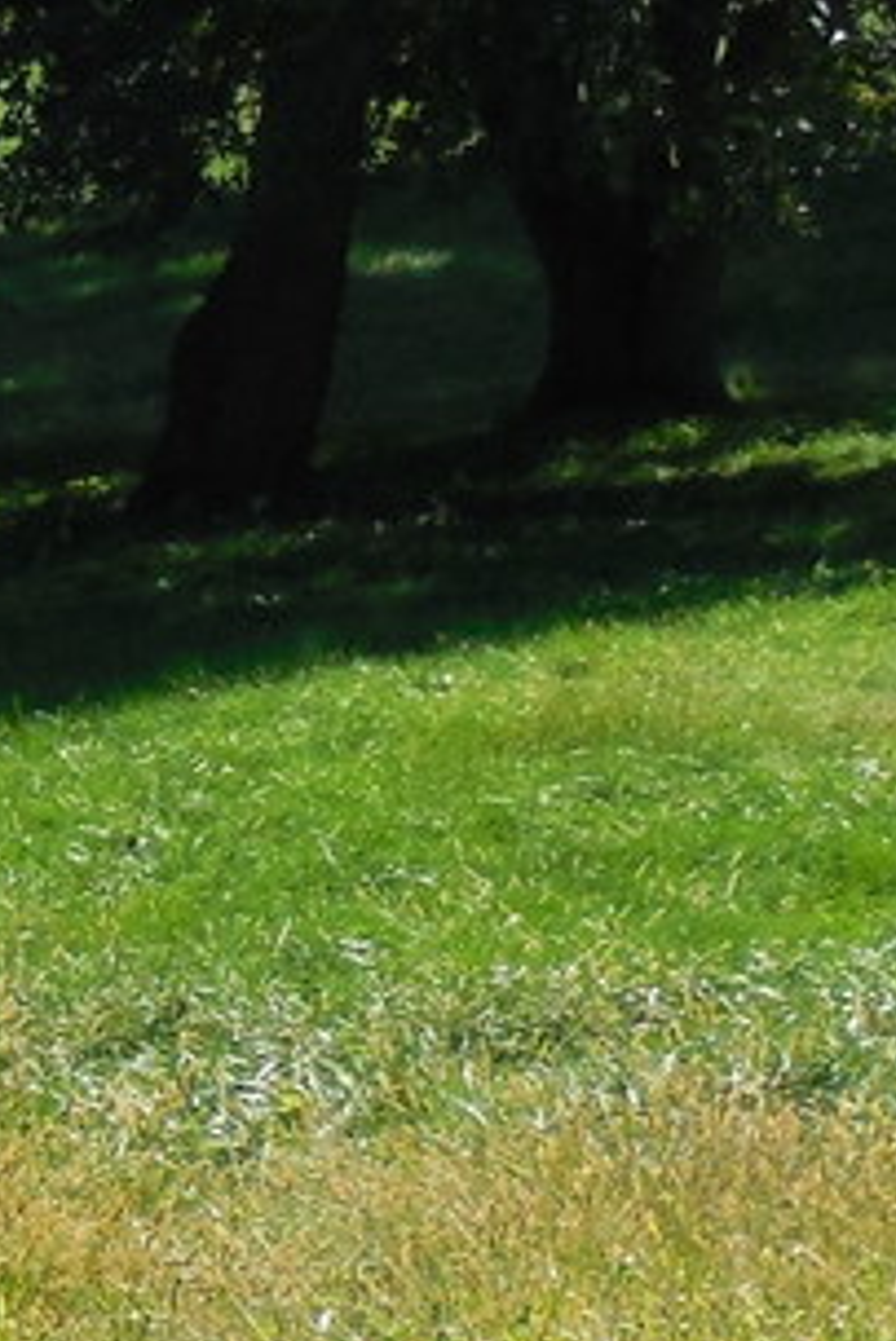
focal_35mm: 325
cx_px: -1752
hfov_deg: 4.1
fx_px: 12119
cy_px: -410
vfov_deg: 6.3
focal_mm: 10.9
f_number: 4.2
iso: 125
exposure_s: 1/640
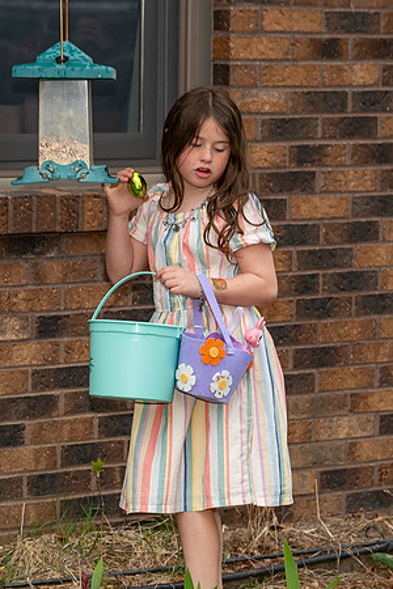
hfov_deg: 7.8
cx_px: 182
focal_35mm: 175
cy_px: 278
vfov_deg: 11.7
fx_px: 2867
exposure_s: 1/200
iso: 125
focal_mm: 70
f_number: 4
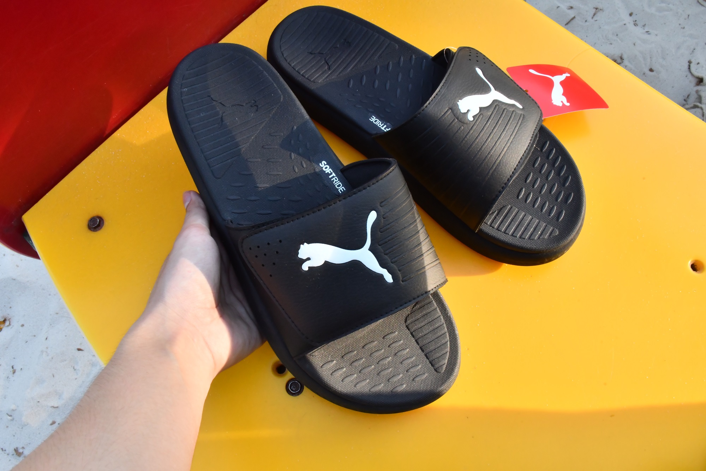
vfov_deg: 40.0
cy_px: 236
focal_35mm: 33
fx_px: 647
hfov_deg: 57.2
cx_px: 353
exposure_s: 1/40
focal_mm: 22
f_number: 22
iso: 1250
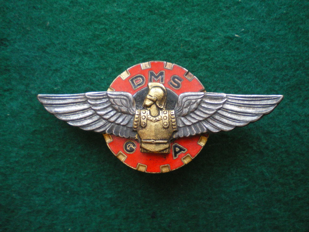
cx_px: 154
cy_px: 116
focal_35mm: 38
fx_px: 339
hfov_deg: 49.0
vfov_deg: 37.7
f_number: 3.1
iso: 400
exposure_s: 1/15
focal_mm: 6.3
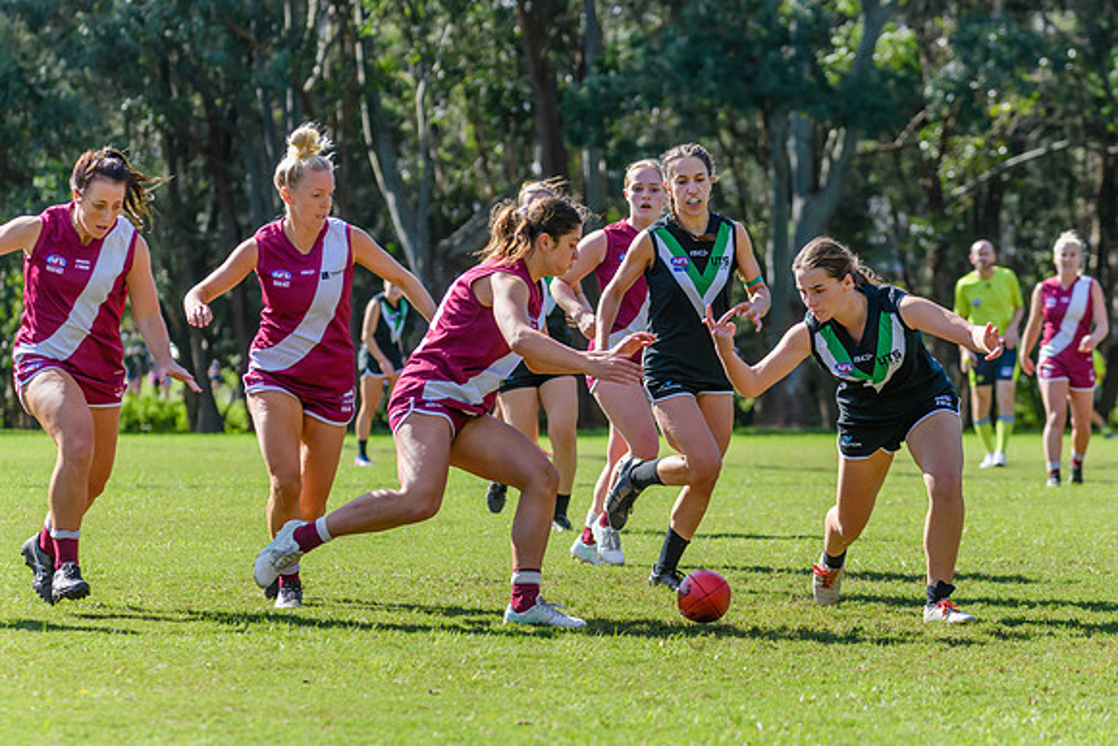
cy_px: 334
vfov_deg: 7.1
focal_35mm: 193
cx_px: 625
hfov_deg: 10.7
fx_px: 5989
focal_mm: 170
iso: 800
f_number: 6.3
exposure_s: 1/1250
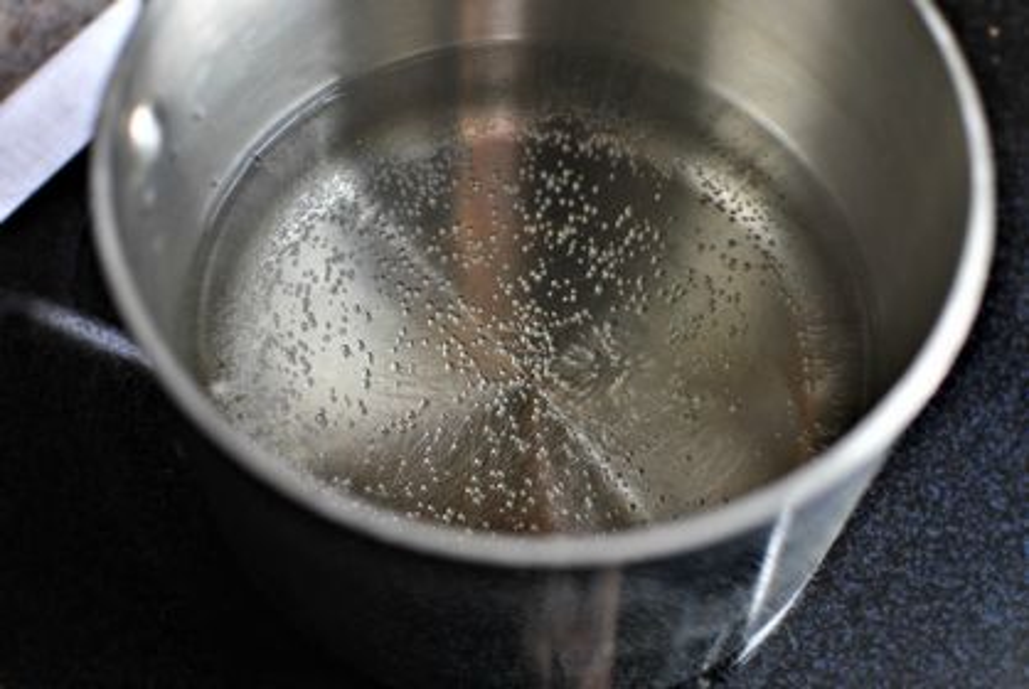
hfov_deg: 37.8
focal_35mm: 52
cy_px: 344
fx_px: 1503
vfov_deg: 25.8
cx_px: 514
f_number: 2.2
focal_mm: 35
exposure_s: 1/80
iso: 400
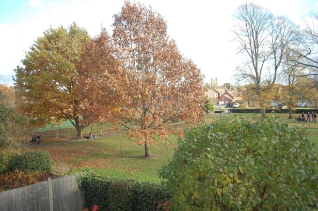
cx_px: 159
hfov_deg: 67.4
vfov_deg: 47.8
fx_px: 238
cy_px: 106
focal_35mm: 27
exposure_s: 1/250
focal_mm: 18
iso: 400
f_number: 3.5
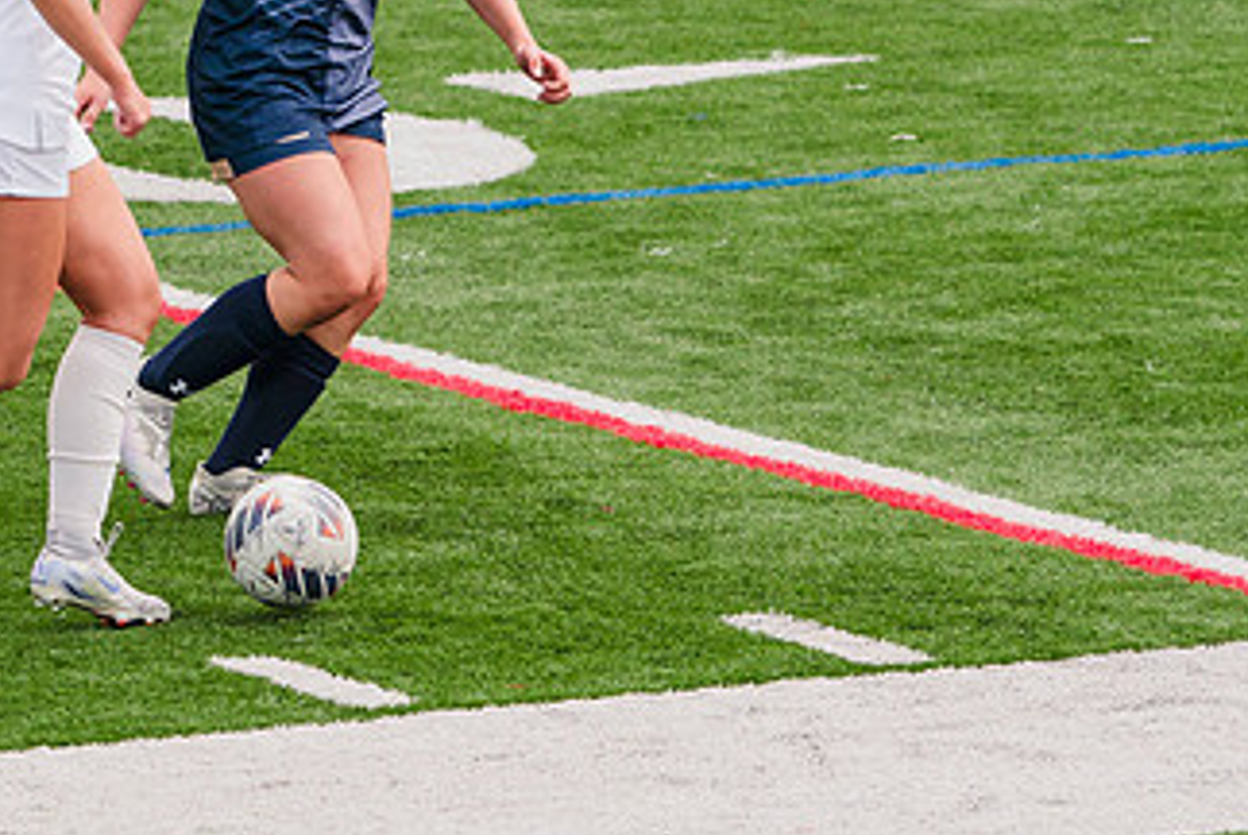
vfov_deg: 2.6
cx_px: 349
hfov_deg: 3.9
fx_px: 18320
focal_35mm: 528
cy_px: 222
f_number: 5.6
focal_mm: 200
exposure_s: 1/1600
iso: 500
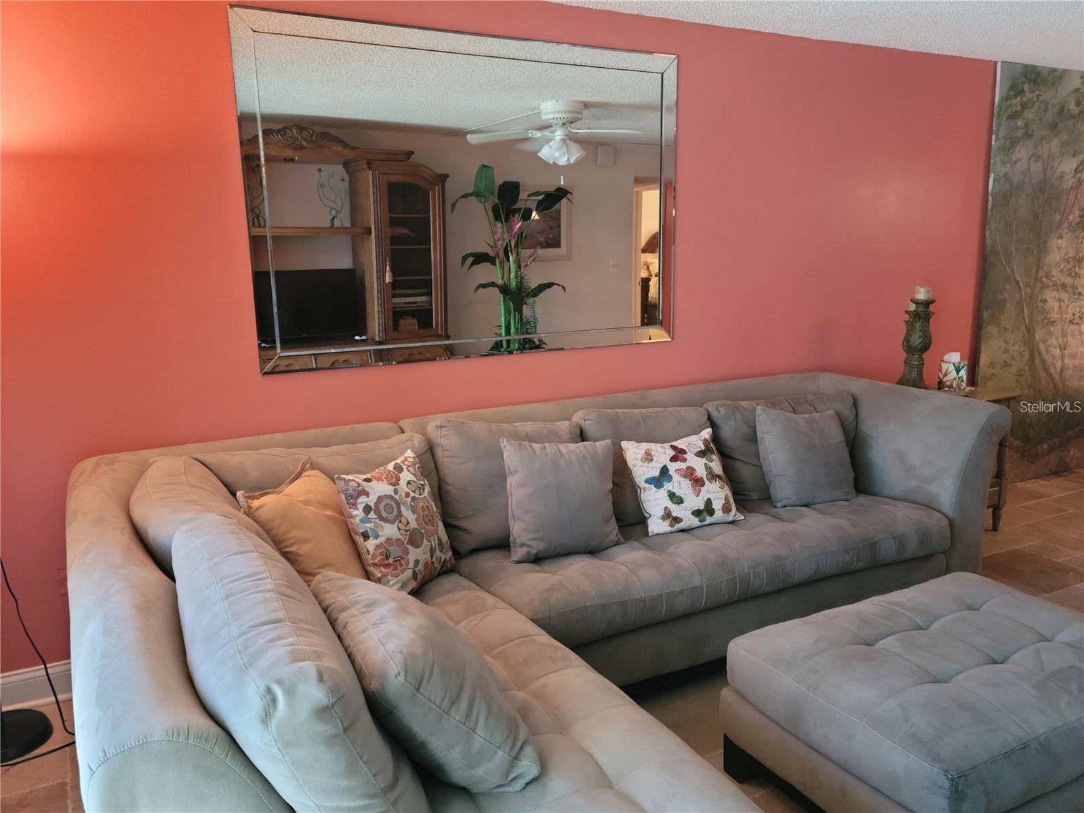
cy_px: 406
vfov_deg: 49.7
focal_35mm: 28
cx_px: 542
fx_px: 877
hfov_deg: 63.4
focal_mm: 5.9
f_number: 2
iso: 250
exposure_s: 1/39
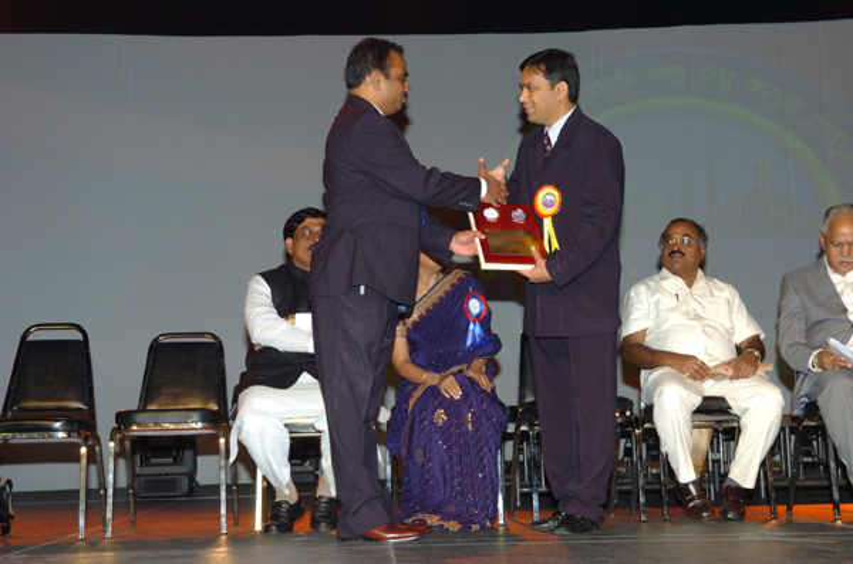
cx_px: 426
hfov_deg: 33.5
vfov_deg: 22.5
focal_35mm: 60
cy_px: 282
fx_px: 1418
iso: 400
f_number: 5
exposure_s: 1/80
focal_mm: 40
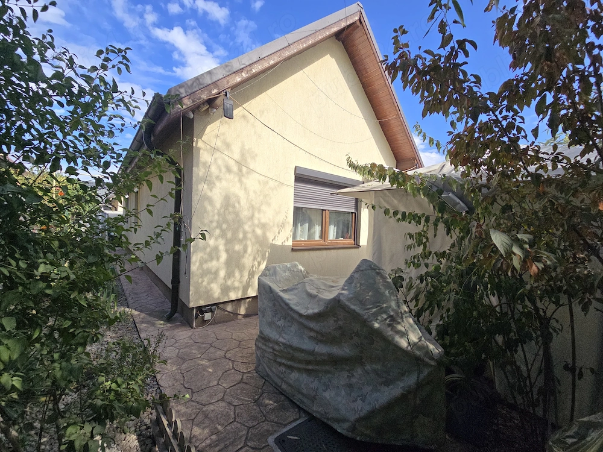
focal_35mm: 13
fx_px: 226
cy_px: 226
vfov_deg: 89.9
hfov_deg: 106.2
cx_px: 302
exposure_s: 1/2000
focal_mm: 2.2
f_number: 2.2
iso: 64
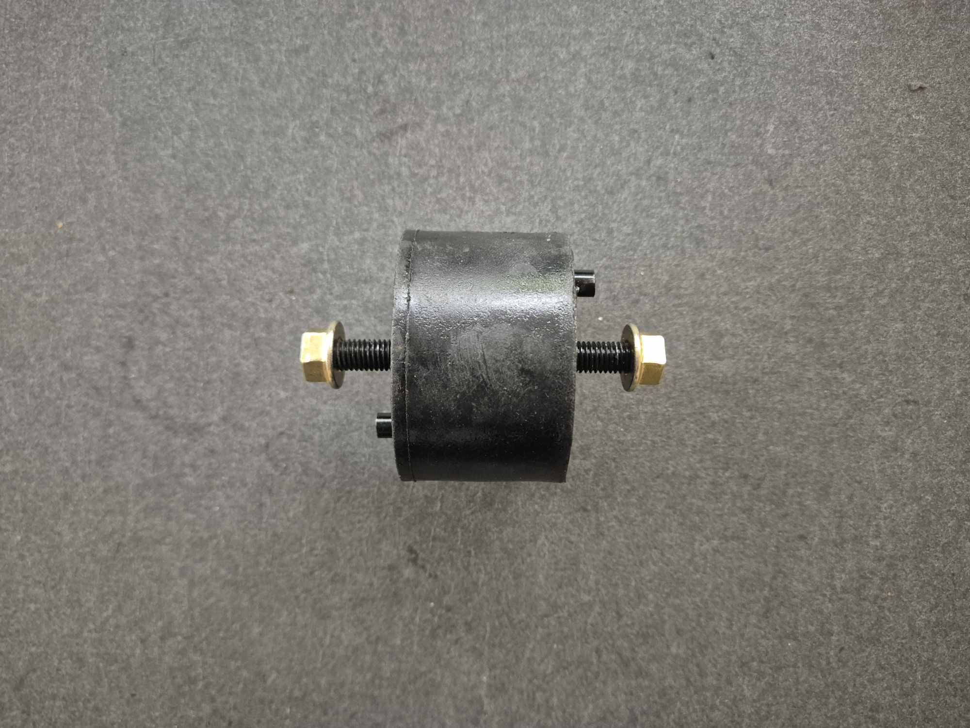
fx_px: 644
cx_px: 485
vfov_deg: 58.9
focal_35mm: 23
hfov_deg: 73.9
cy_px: 364
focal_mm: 5.4
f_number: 1.8
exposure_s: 1/100
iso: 2000
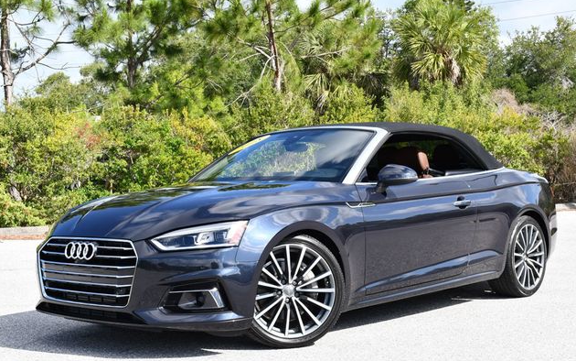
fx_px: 911
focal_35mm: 58
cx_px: 291
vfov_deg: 22.4
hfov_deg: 35.1
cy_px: 191
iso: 200
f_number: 8
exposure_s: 1/250
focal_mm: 28
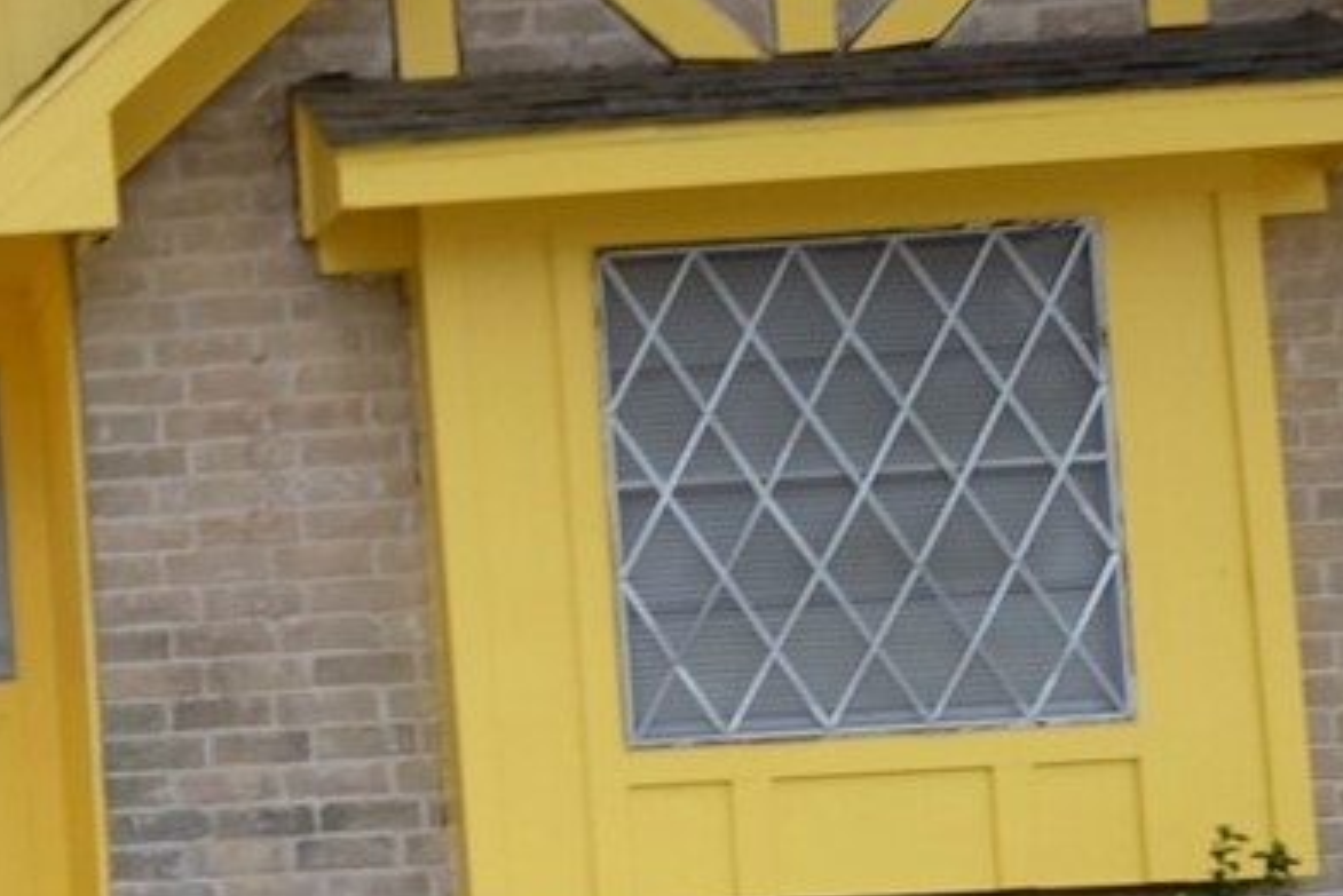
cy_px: 505
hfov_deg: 18.8
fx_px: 3732
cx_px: -464
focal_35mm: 100
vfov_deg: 13.7
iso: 200
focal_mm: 12
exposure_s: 1/80
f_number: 2.8
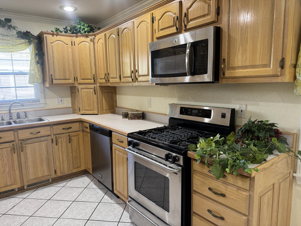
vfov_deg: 56.8
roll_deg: +1.4
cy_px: 113
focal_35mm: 24
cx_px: 150
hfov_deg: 71.6
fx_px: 209
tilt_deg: -8.8
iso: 160
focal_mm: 6.76
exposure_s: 1/60
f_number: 1.78
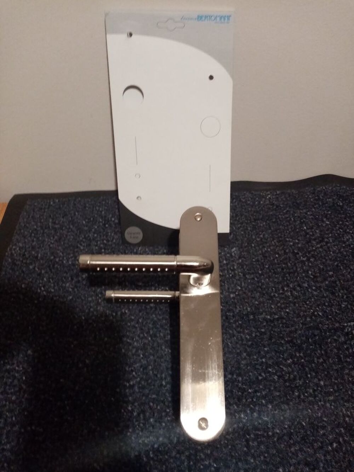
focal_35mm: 26
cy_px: 236
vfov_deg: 67.3
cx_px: 177
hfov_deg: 53.1
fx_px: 354
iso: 867
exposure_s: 1/20
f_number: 1.8
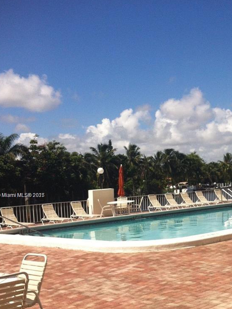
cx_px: 156
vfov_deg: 33.6
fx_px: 509
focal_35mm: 57
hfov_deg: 25.5
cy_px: 196
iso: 80
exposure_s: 1/2514
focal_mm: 3.85
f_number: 2.8
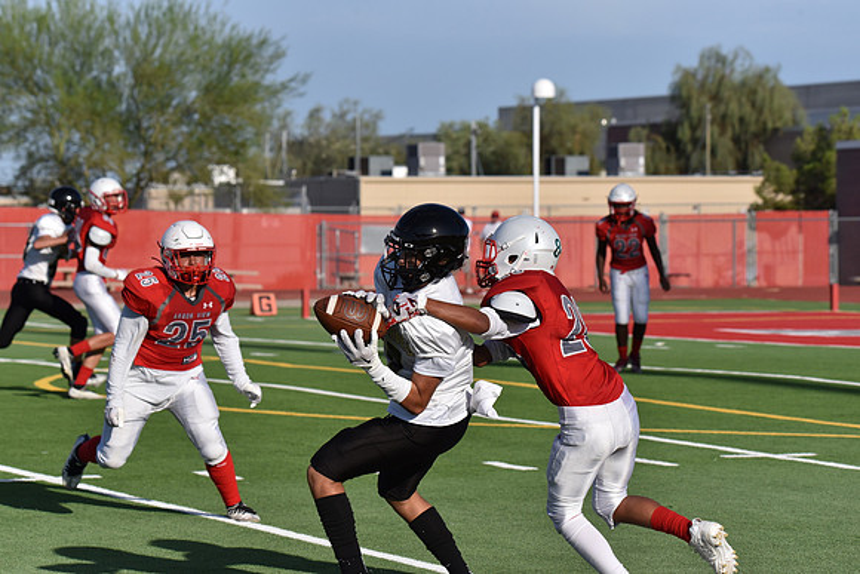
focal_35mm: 150
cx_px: 430
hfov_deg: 13.7
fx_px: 3584
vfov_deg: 9.2
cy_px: 287
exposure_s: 1/3200
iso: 560
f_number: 8
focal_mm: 150
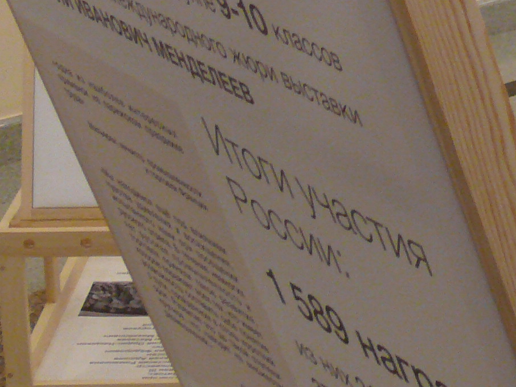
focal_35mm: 141
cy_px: -18
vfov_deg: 10.4
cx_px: 857
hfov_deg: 13.0
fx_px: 2101
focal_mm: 7.4
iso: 200
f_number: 2.8
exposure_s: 1/15
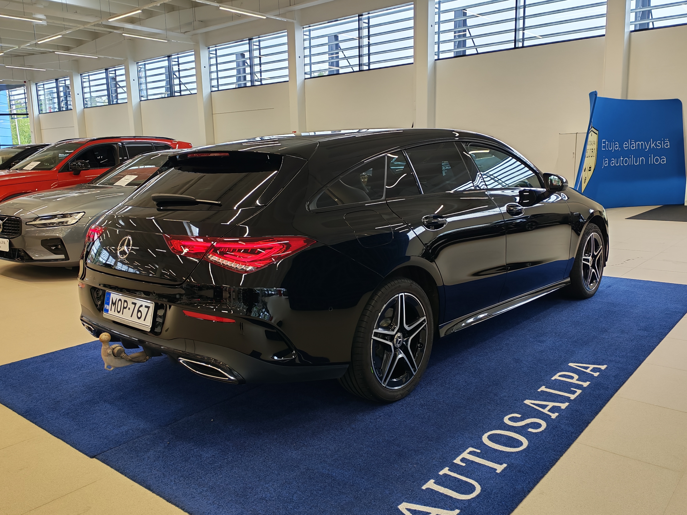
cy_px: 258
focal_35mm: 30
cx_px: 344
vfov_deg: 46.8
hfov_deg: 60.0
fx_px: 595
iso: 100
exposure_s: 1/100
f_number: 1.9
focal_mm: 6.12
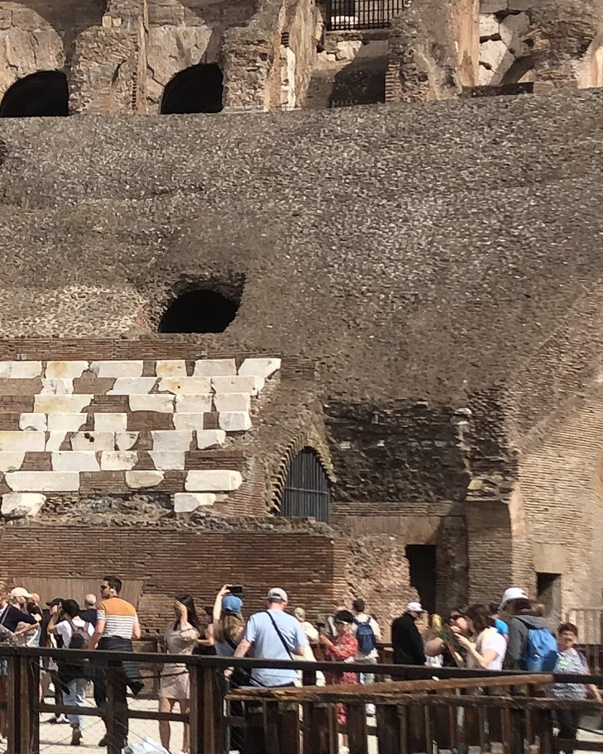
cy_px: 411
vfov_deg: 16.0
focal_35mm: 120
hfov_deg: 12.5
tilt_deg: +3.8
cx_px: -152
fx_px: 2677
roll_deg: +0.0
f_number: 1.8
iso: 20
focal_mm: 4
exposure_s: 1/2000
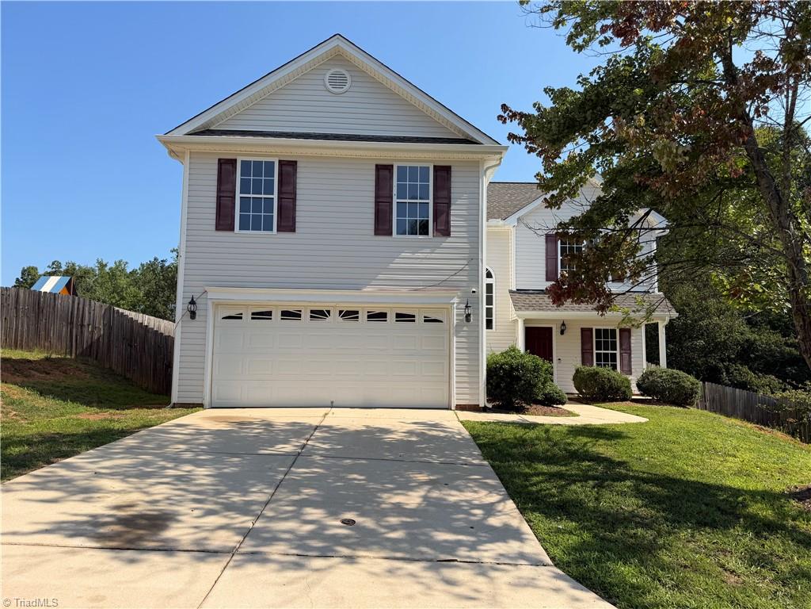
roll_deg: -0.3
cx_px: 406
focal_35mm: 24
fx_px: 562
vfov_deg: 56.8
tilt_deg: +5.5
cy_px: 304
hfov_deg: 71.6
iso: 80
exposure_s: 1/3953
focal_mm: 6.76
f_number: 1.78
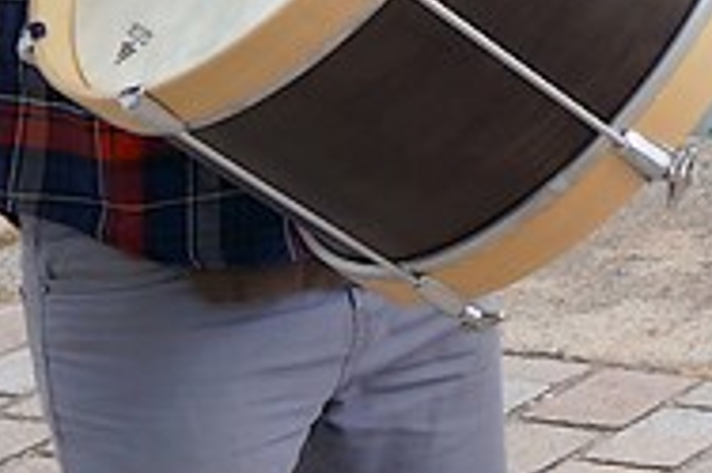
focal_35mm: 184
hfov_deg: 10.3
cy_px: -219
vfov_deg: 7.3
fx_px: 3629
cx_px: 1428
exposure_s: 1/320
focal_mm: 23
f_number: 4.5
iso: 100
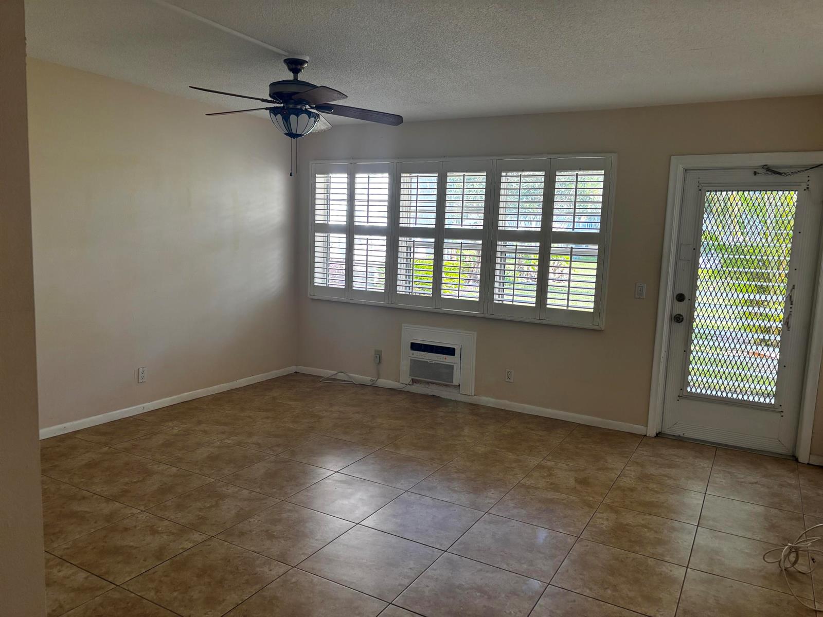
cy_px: 308
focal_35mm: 26
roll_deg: -2.3
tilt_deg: -6.9
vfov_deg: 53.1
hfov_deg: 67.3
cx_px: 412
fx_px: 618
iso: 125
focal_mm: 5.96
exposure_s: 1/121
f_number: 1.6
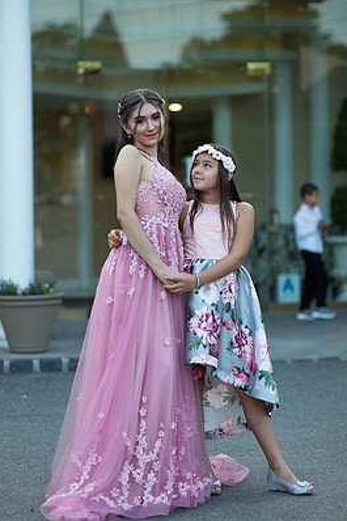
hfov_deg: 14.2
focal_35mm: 96
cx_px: 176
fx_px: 1389
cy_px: 266
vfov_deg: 21.2
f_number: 2
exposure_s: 1/800
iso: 250
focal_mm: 85
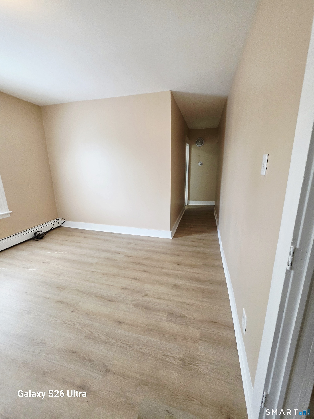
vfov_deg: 106.2
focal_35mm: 13
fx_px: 157
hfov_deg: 89.9
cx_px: 157
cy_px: 210
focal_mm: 2.2
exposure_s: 1/120
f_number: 1.9
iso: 100
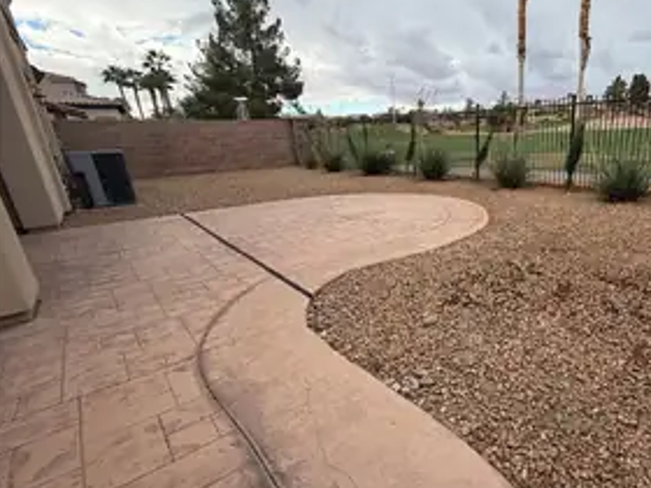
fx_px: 376
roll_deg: +1.8
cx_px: 460
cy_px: 258
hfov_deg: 77.6
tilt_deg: -17.6
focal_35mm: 20
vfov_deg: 65.9
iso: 50
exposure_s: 1/502
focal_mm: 2.22
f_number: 2.2
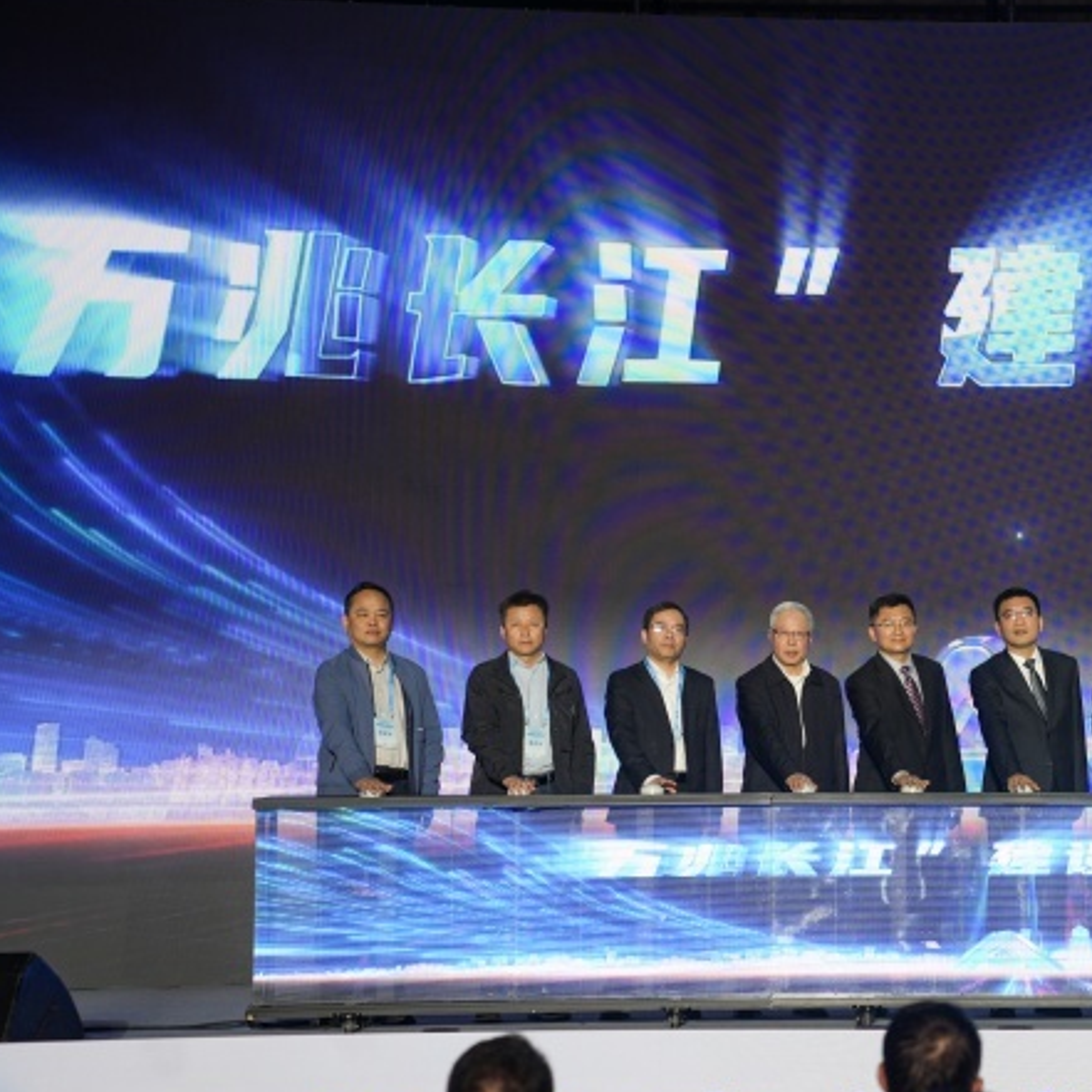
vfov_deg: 22.5
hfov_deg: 22.0
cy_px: 509
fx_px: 2748
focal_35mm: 77
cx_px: 978
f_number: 3.2
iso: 100
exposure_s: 1/60
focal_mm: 50
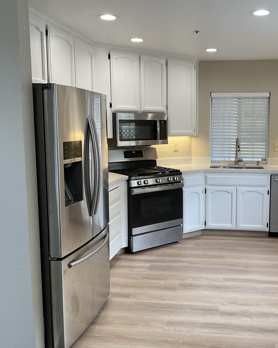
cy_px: 174
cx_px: 194
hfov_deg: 38.5
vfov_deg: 47.9
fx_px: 391
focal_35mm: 38
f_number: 1.8
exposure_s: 1/120
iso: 50
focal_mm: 3
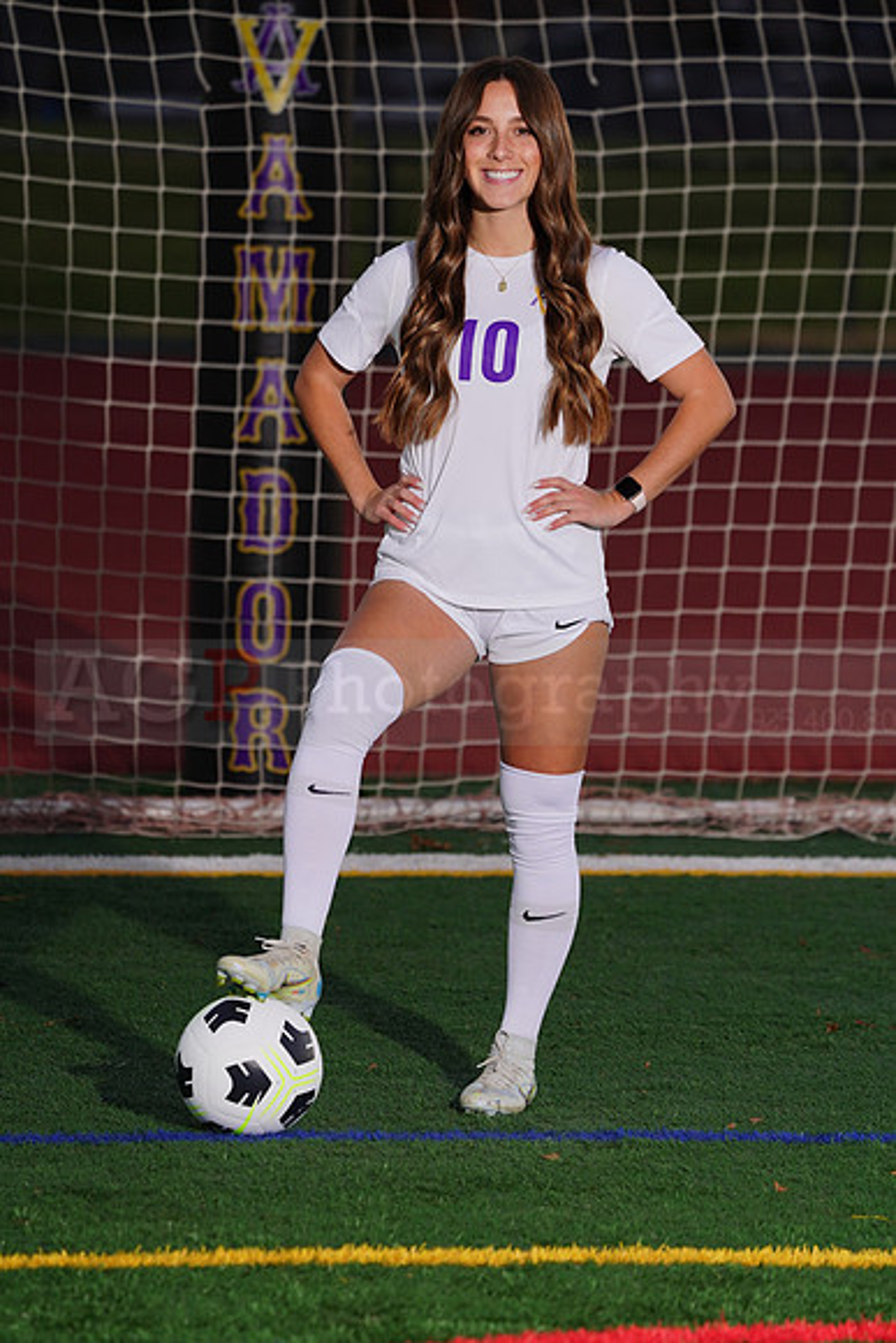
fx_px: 9327
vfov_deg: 8.2
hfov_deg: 5.5
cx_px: 448
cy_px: 672
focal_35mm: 250
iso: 320
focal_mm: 250
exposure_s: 1/200
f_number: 5.6
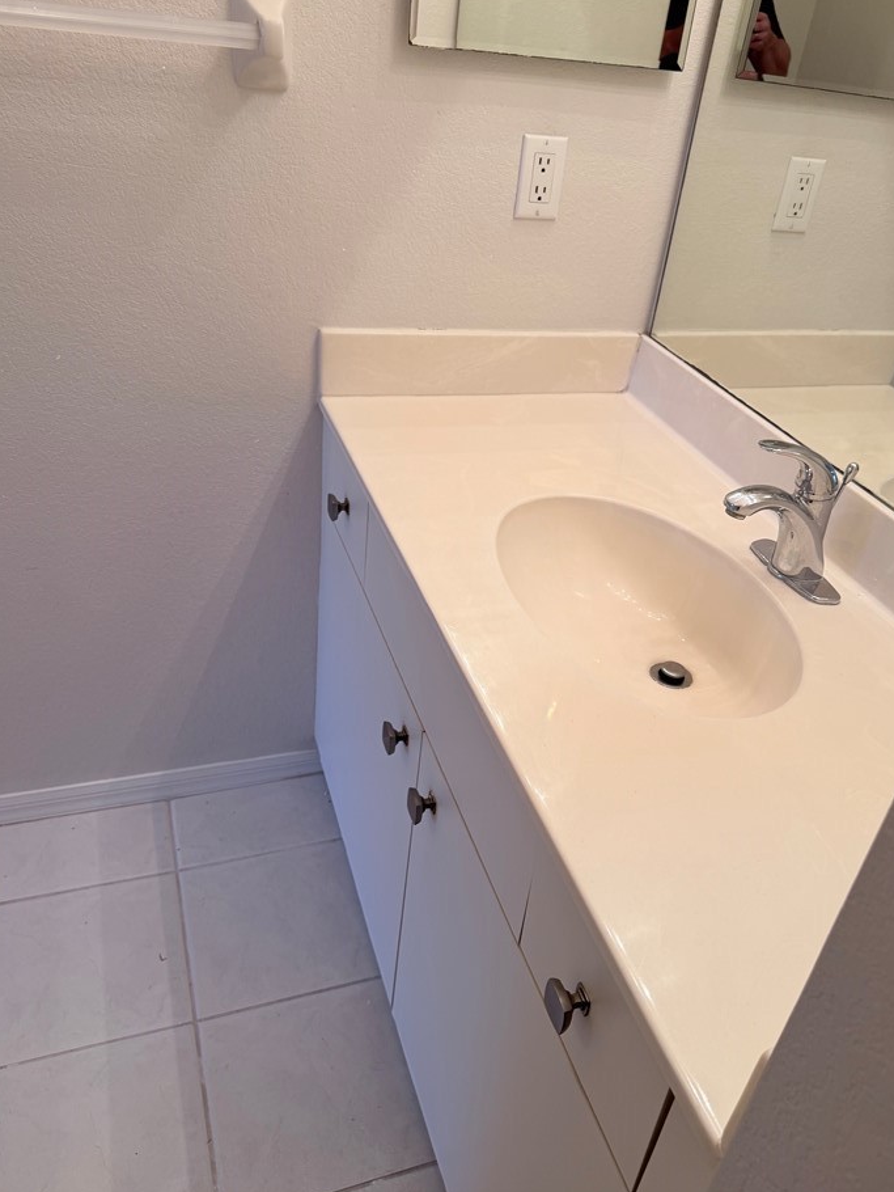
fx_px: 929
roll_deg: -8.6
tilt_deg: -31.2
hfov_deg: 51.3
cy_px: 600
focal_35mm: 27
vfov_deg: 65.3
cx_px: 490
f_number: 1.78
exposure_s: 1/120
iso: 125
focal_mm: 6.76
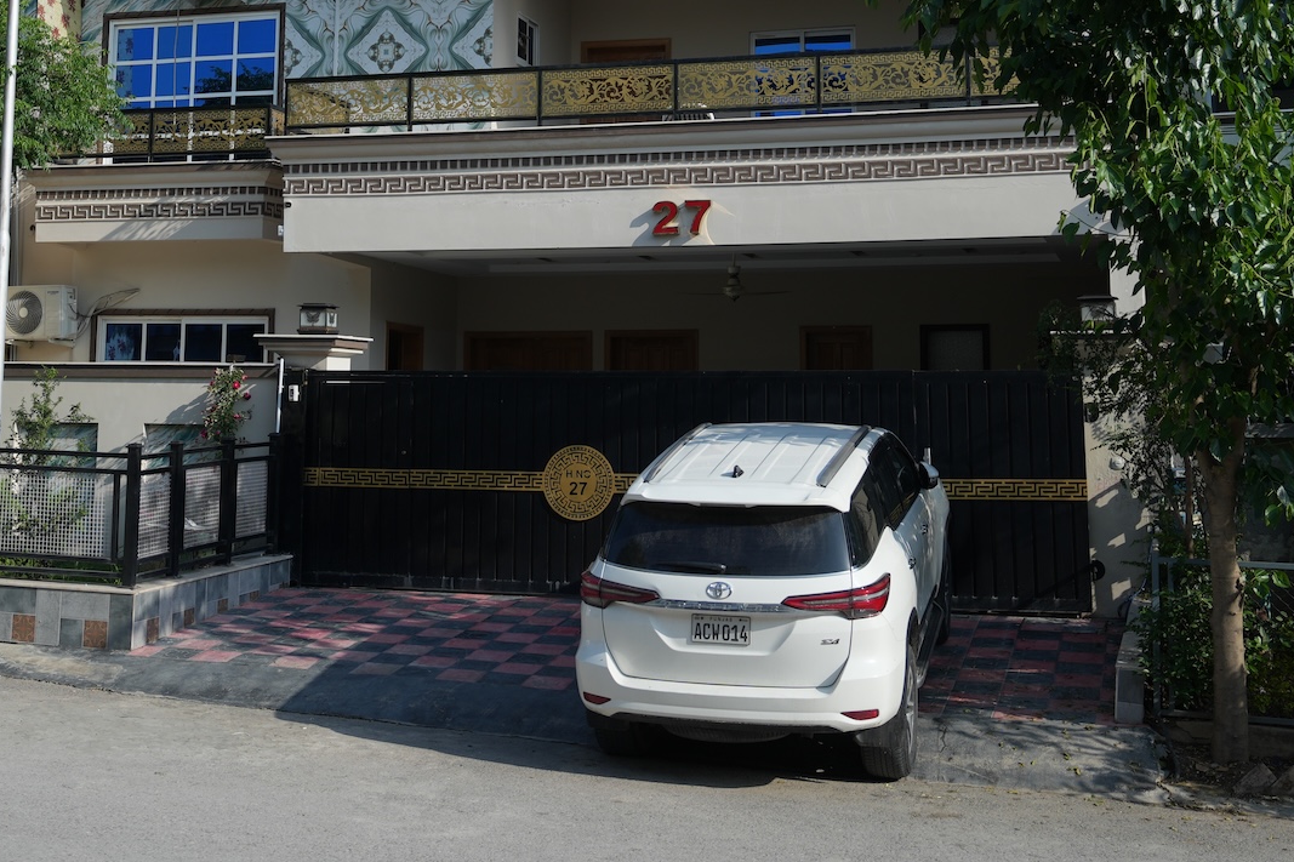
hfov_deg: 36.7
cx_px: 494
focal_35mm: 54
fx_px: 1941
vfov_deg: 24.5
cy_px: 126
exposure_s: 1/2000
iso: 100
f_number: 2.8
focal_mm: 30
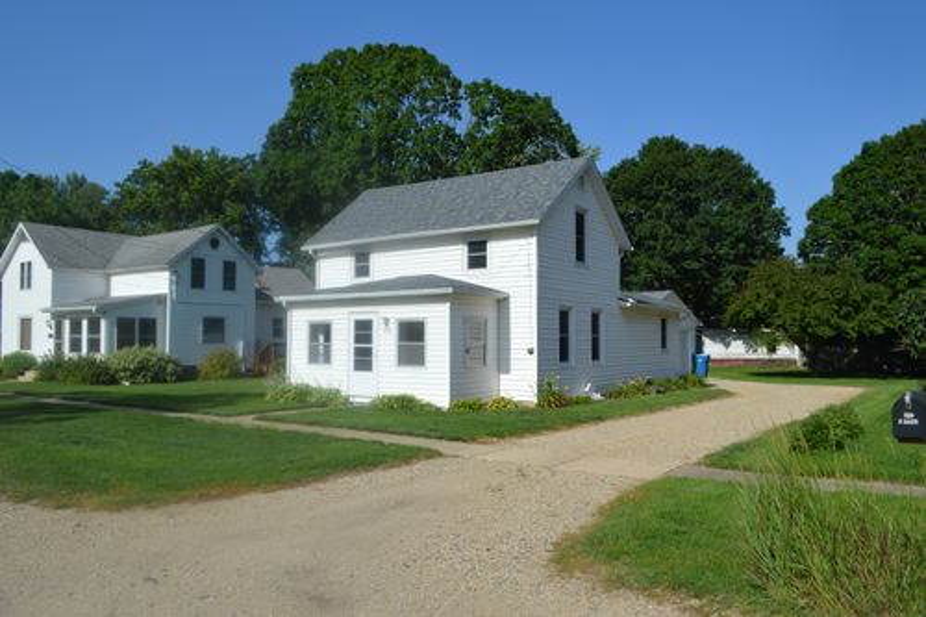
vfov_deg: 47.9
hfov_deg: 67.4
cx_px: 463
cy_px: 308
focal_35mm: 27
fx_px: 694
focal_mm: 18
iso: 100
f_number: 9
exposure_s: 1/320
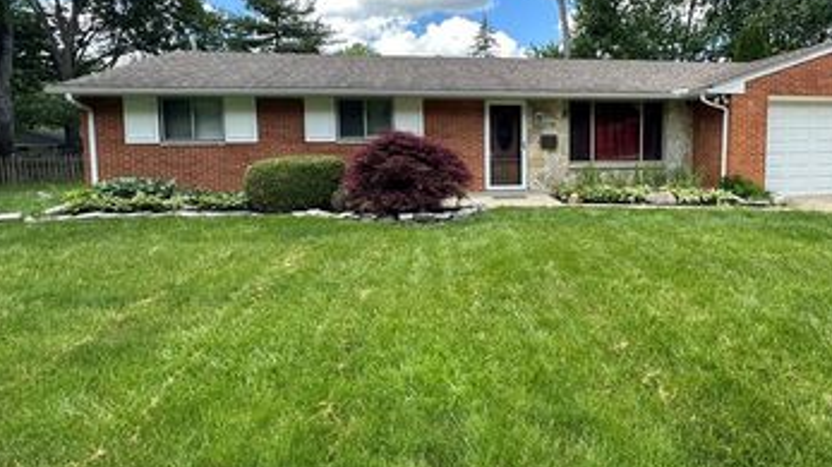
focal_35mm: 22
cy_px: 181
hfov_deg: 80.1
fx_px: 485
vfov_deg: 51.0
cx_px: 506
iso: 40
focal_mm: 2.22
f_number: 2.2
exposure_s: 1/527
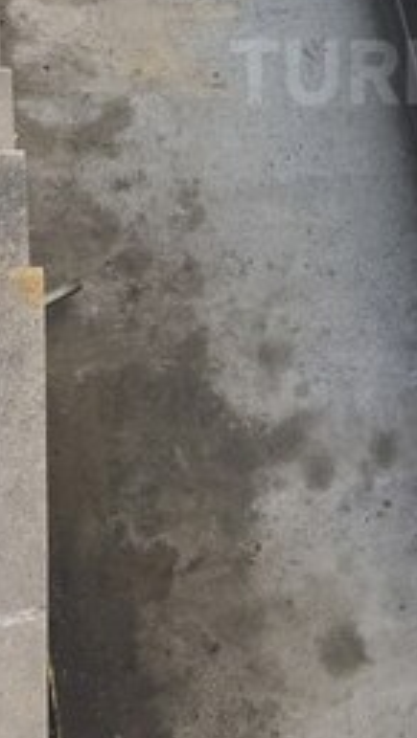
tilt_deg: -53.8
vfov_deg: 32.6
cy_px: 72
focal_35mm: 61
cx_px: 452
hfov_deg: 19.0
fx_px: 1196
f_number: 2.2
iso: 32
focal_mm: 4.15
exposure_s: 1/366
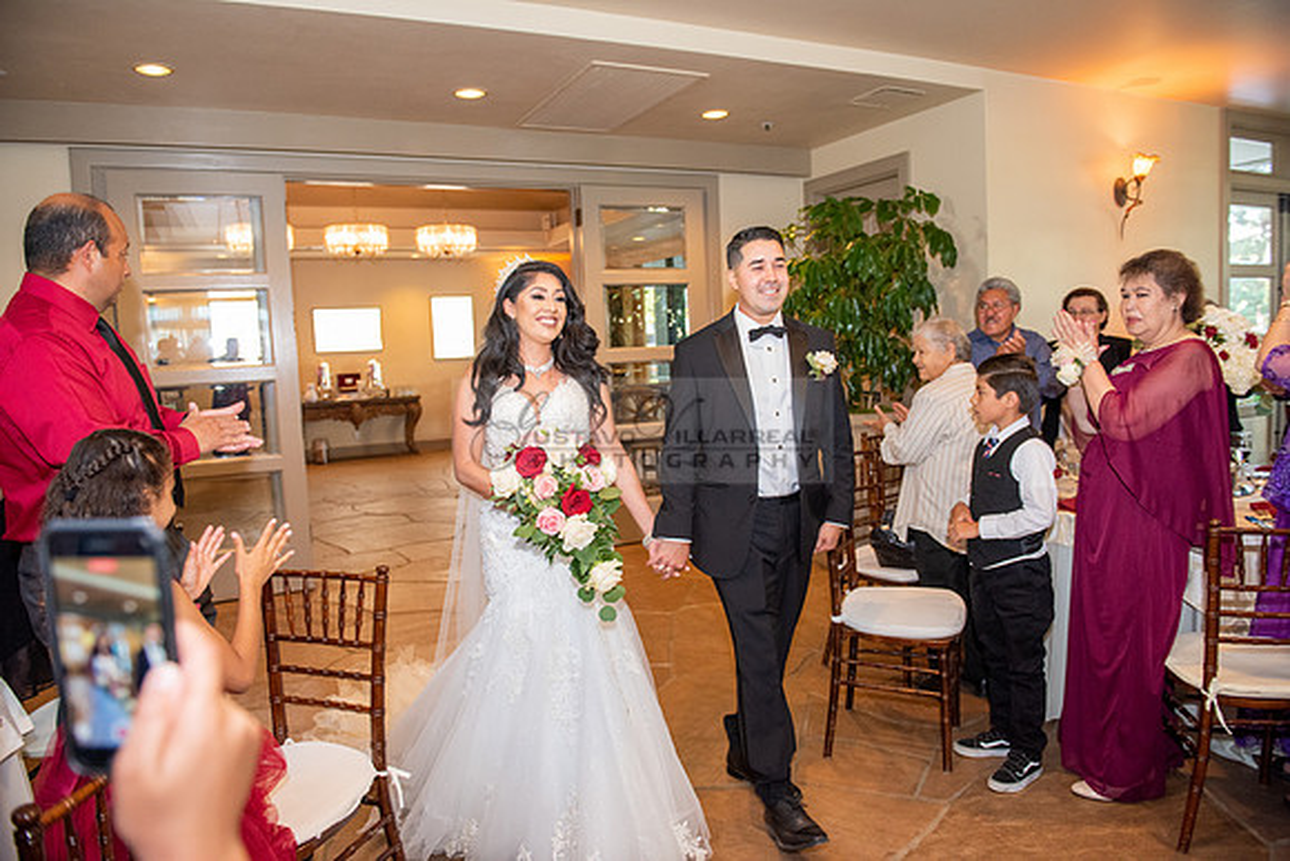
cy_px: 430
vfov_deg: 53.2
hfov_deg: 73.7
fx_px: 860
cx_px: 645
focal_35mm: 24
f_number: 3.5
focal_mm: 24
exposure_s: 1/125
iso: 1600
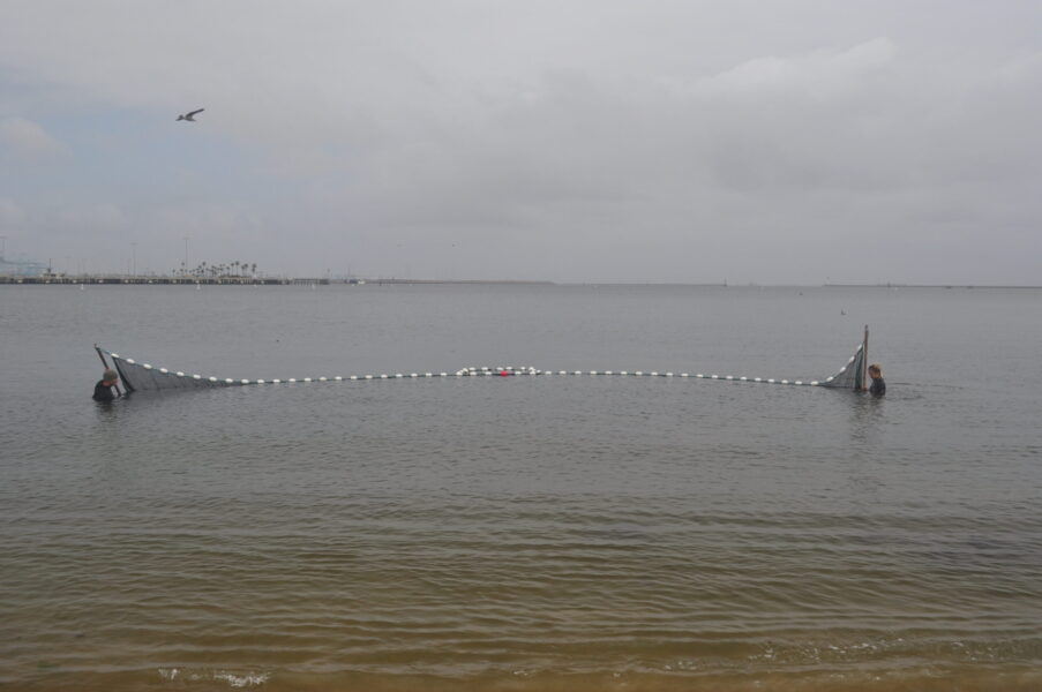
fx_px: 1041
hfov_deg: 53.2
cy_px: 346
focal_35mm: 36
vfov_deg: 36.8
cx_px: 521
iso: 200
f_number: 9
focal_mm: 24
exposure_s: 1/320
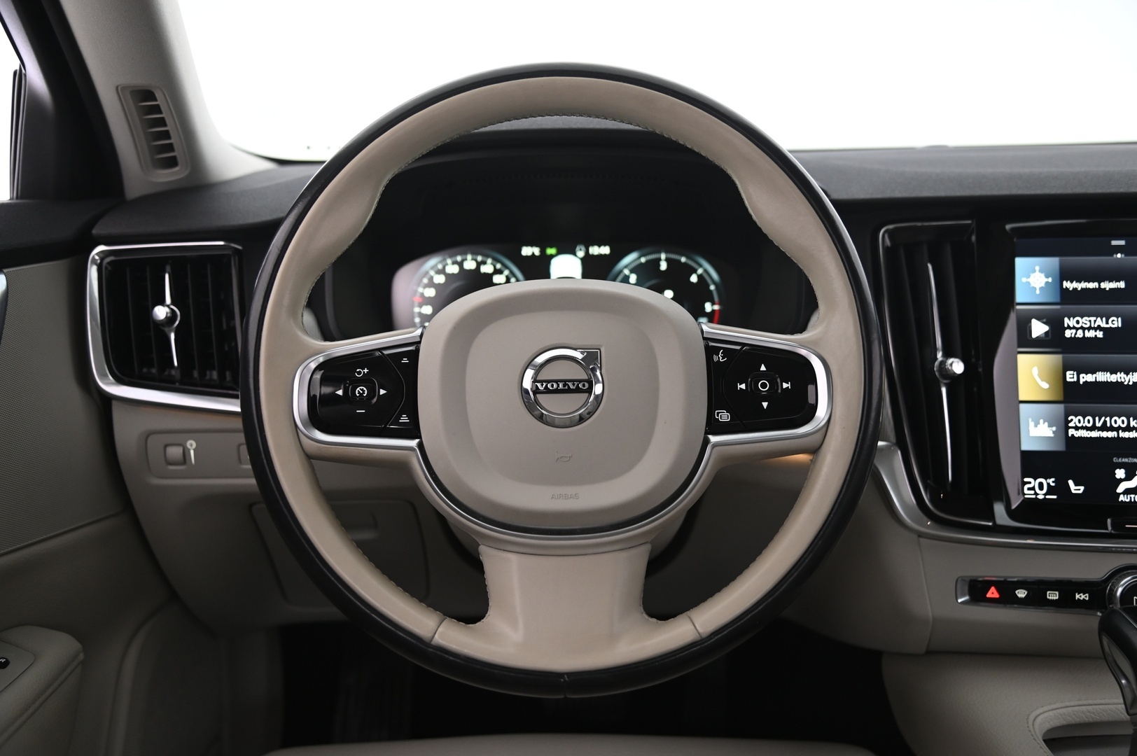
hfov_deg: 50.7
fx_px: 1199
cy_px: 378
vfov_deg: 35.0
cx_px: 568
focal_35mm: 38
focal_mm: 38
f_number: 4
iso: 1250
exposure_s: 1/15
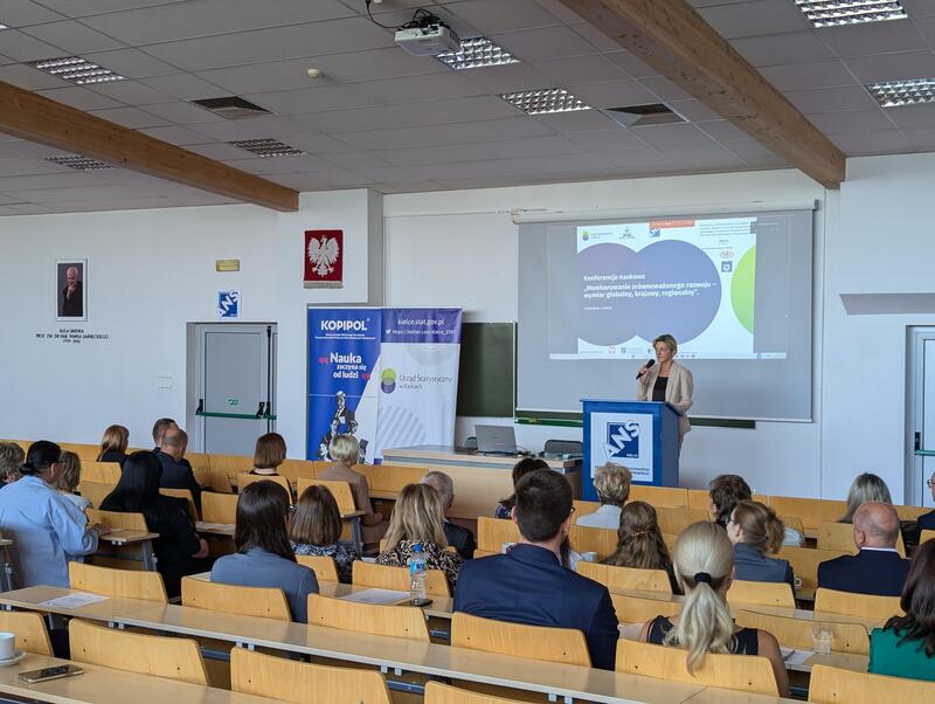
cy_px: 352
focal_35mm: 48
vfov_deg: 30.3
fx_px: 1298
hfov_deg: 39.6
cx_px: 468
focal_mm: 6.81
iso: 60
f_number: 1.85
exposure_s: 1/23.4
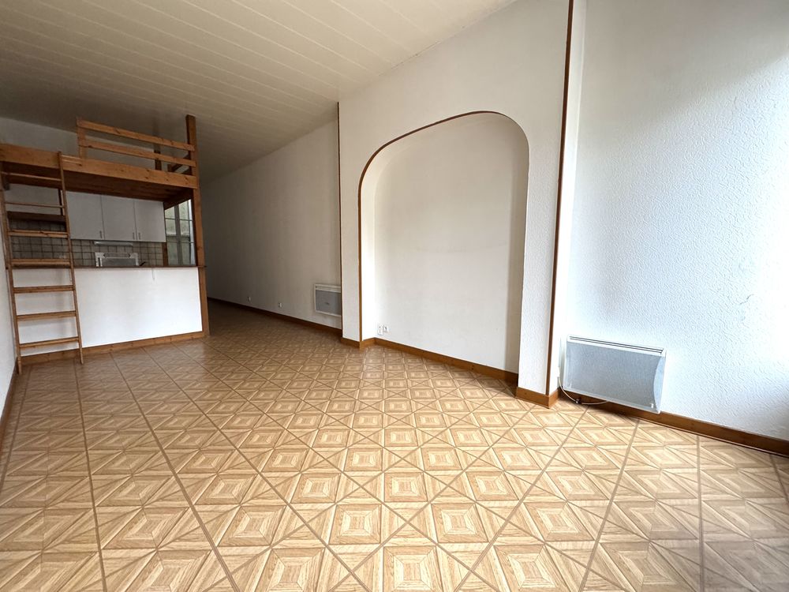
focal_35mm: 14
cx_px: 394
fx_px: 319
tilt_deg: -7.6
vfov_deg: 85.7
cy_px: 296
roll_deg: -0.3
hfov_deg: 102.1
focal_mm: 2.22
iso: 320
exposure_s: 1/98
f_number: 2.2
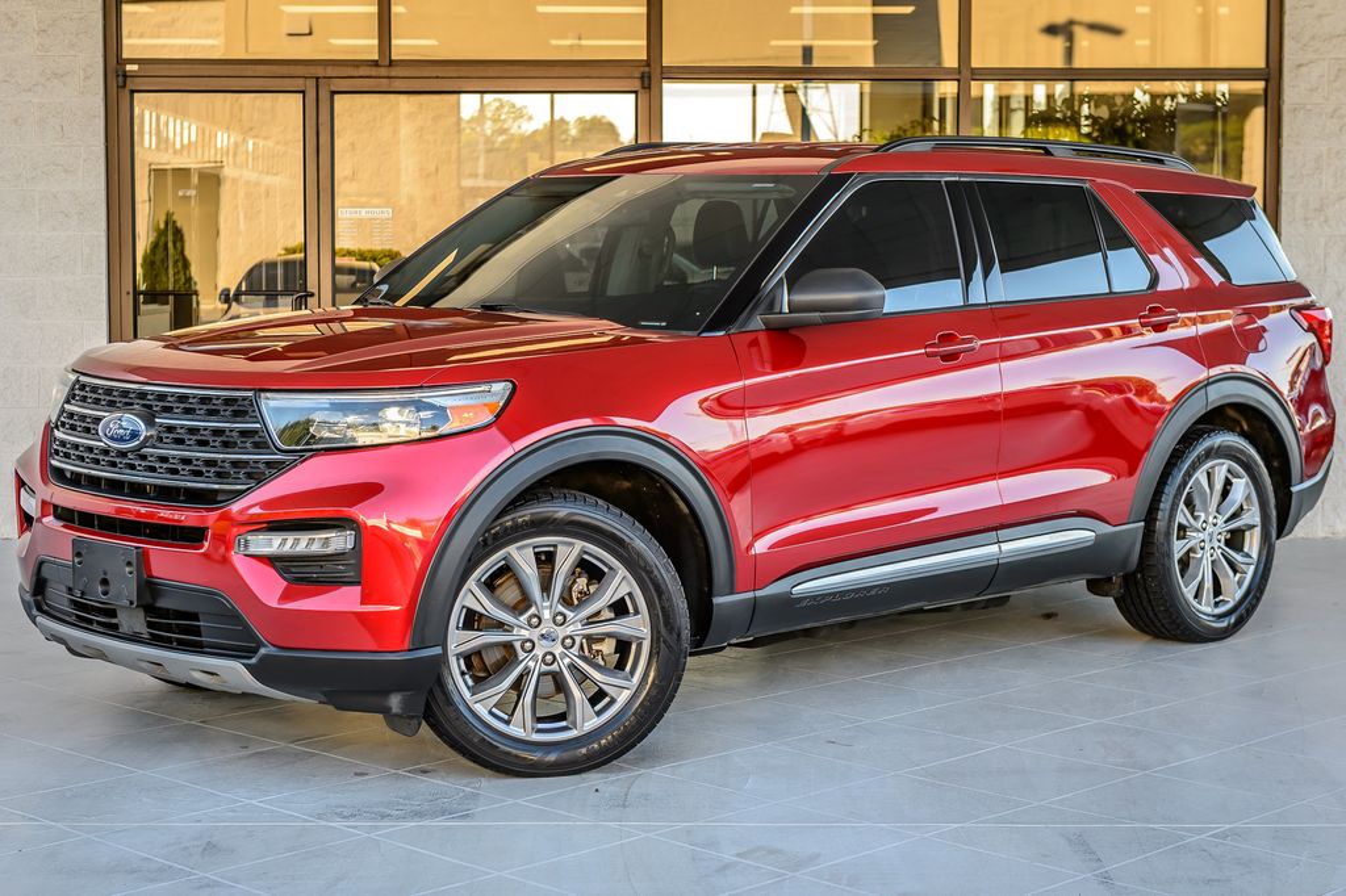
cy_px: 438
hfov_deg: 31.3
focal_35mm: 64
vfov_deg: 21.1
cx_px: 663
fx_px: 2402
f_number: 4.5
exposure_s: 1/100
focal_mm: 58
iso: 100
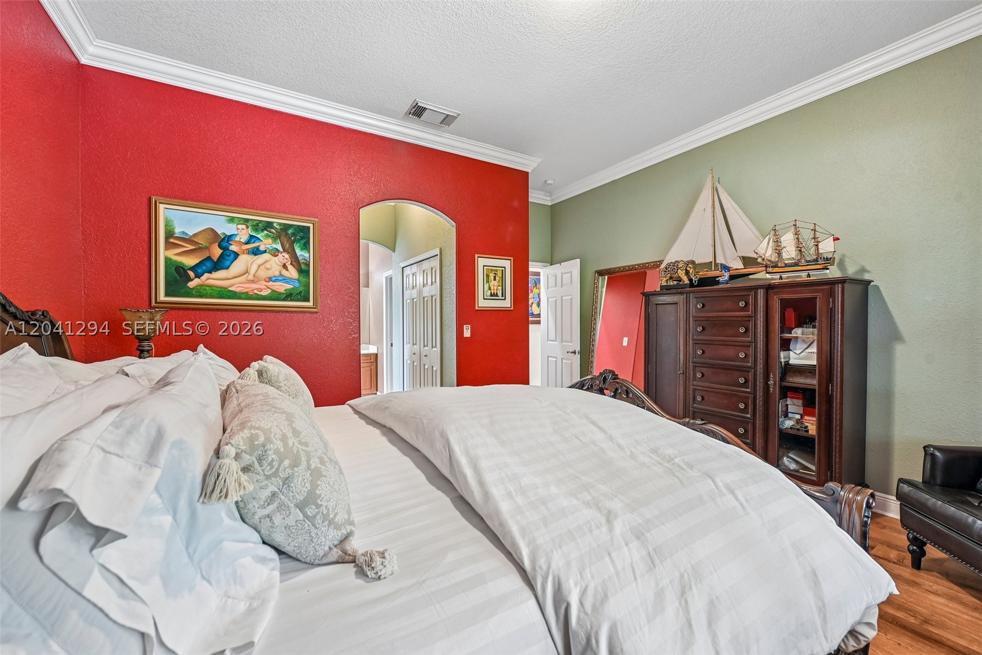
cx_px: 491
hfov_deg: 104.3
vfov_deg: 81.2
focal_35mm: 14
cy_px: 328
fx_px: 382
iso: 400
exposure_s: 1/6
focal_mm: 14
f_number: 6.3
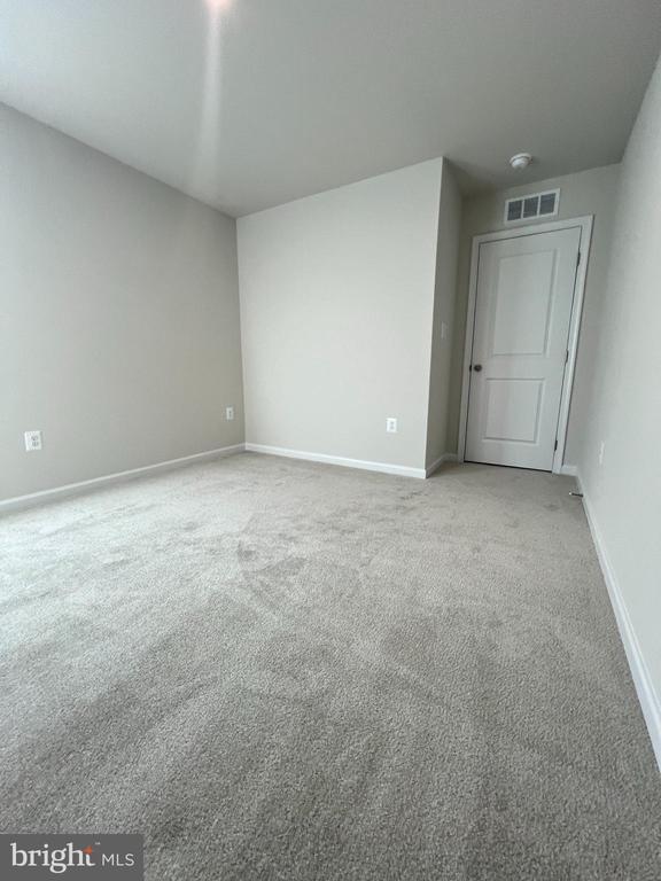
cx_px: 330
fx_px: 331
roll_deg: +1.2
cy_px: 440
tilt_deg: -10.4
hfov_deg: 89.9
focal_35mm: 13
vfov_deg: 106.2
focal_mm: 1.57
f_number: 1.8
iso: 100
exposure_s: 1/120
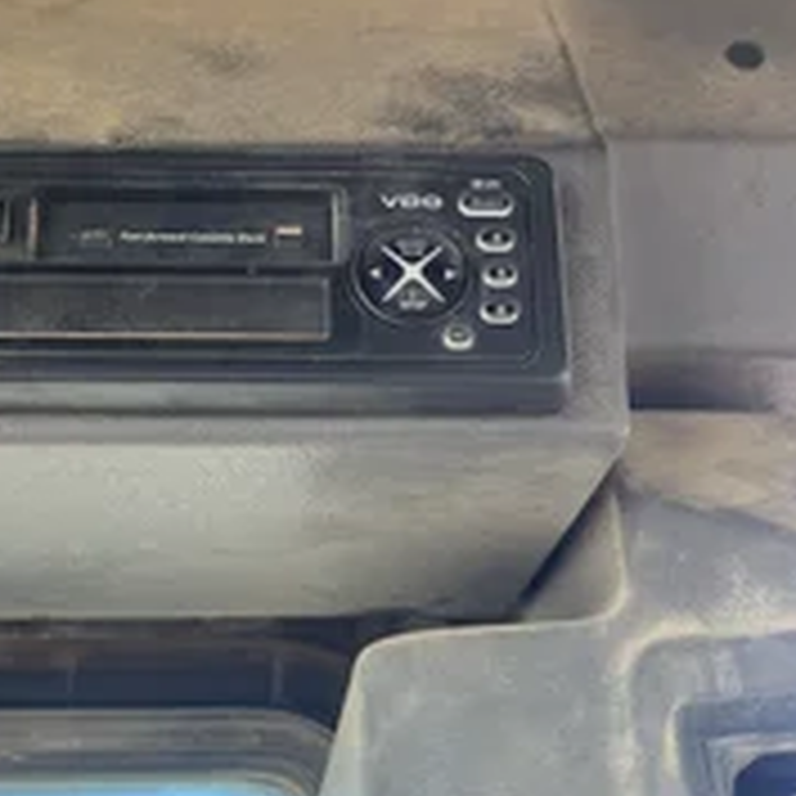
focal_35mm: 52
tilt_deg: +30.7
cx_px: 292
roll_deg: +0.5
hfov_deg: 32.6
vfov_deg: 32.8
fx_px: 1353
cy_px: 387
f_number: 1.6
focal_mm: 5.1
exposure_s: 1/172
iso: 64
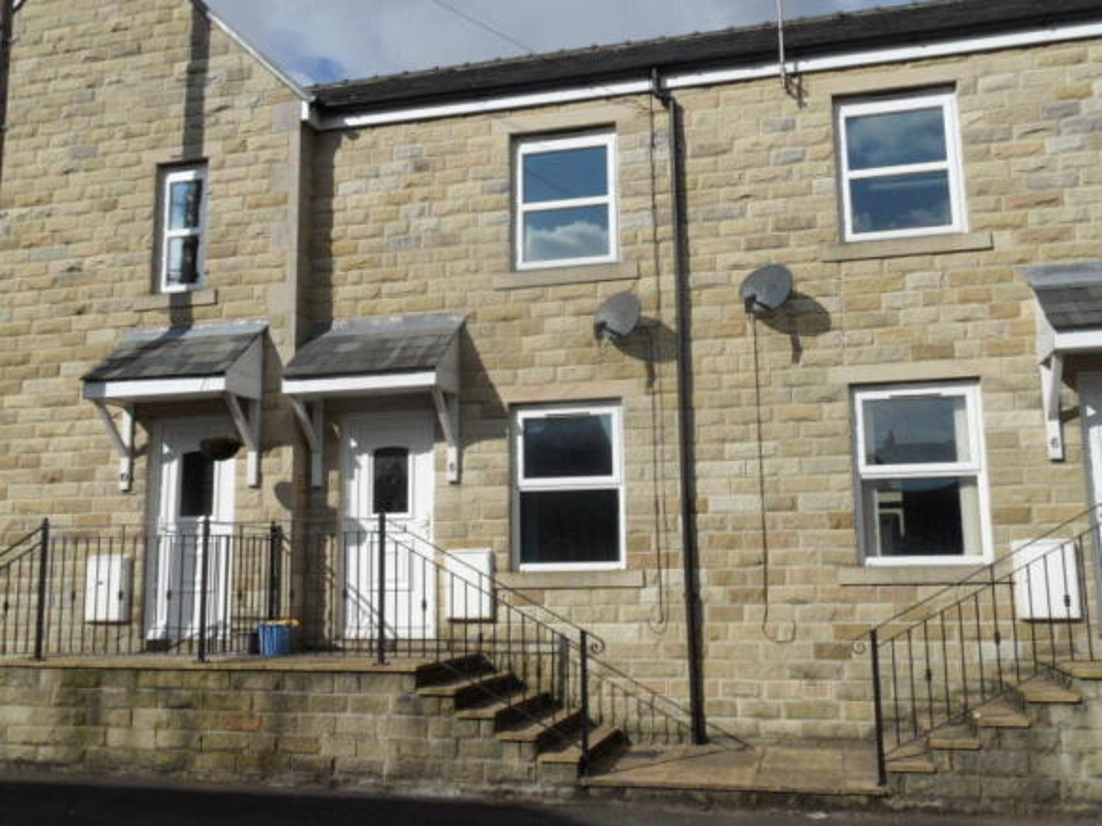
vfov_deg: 44.1
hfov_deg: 56.8
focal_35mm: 32
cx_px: 551
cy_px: 413
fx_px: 1019
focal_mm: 5.3
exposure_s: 1/750
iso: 80
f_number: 5
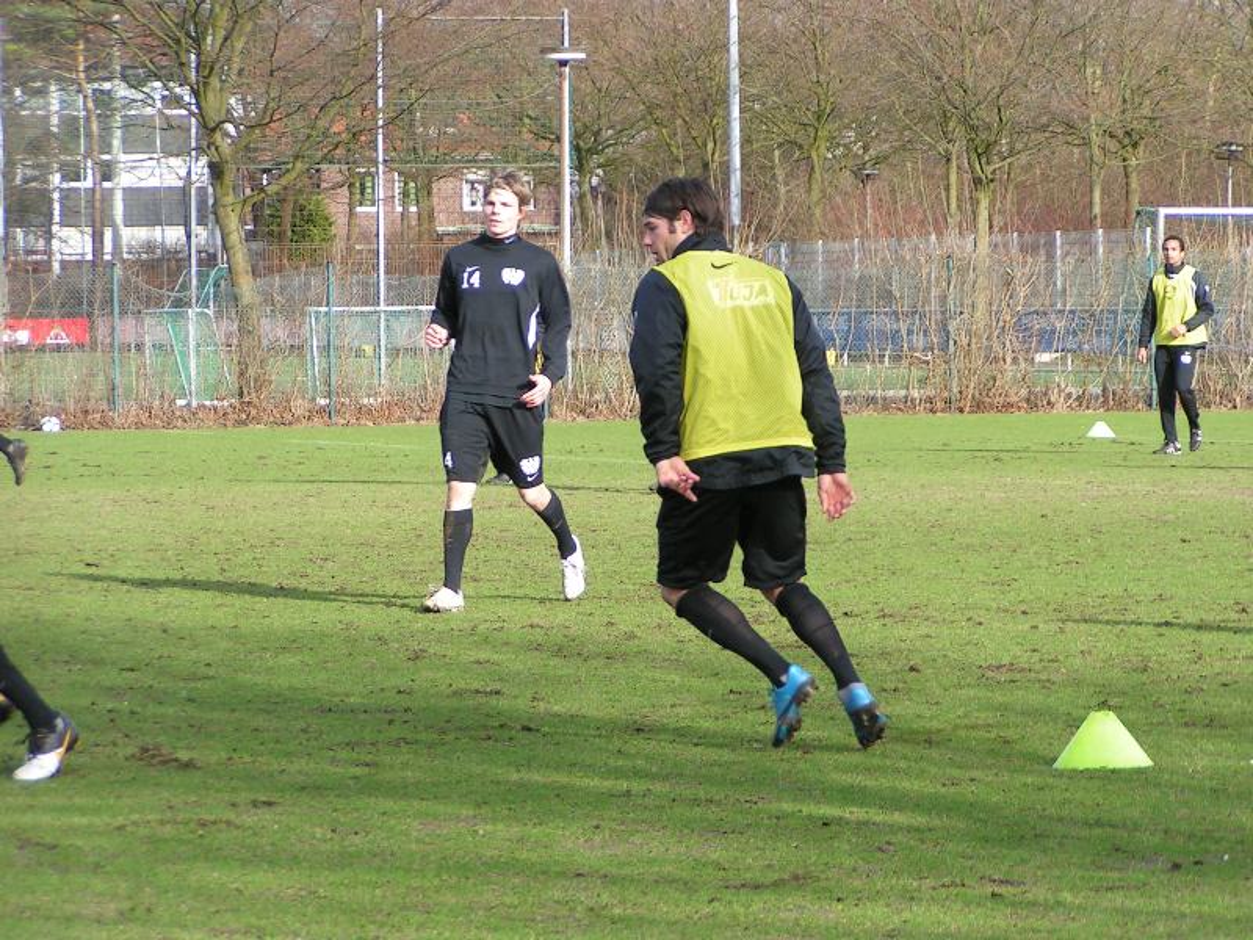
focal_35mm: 172
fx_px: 6226
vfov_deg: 8.6
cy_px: 470
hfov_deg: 11.5
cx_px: 626
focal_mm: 26.3
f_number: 3.5
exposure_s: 1/320
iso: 50
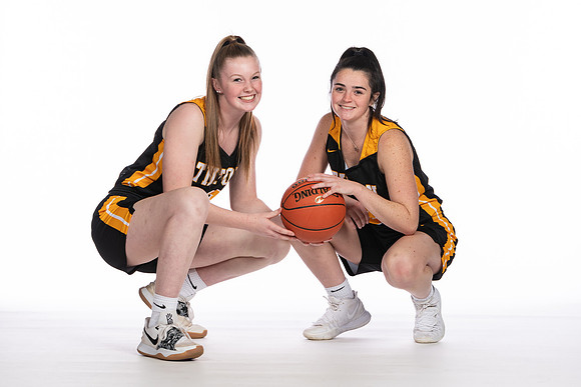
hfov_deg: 14.1
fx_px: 2346
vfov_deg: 9.4
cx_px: 277
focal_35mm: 145
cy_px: 185
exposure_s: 1/100
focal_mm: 82
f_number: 5.6
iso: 100
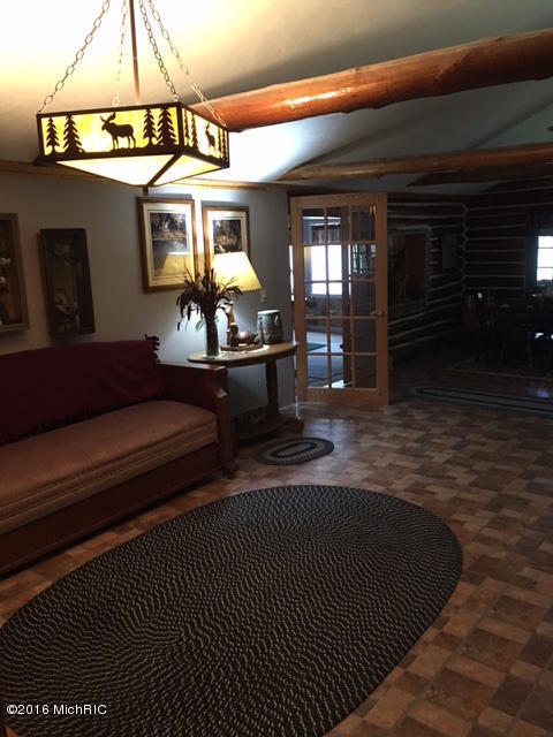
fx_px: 618
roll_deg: +1.6
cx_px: 276
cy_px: 368
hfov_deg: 48.2
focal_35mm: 29
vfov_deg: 61.7
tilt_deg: -12.2
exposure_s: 1/4
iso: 64
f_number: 2.2
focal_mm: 4.15
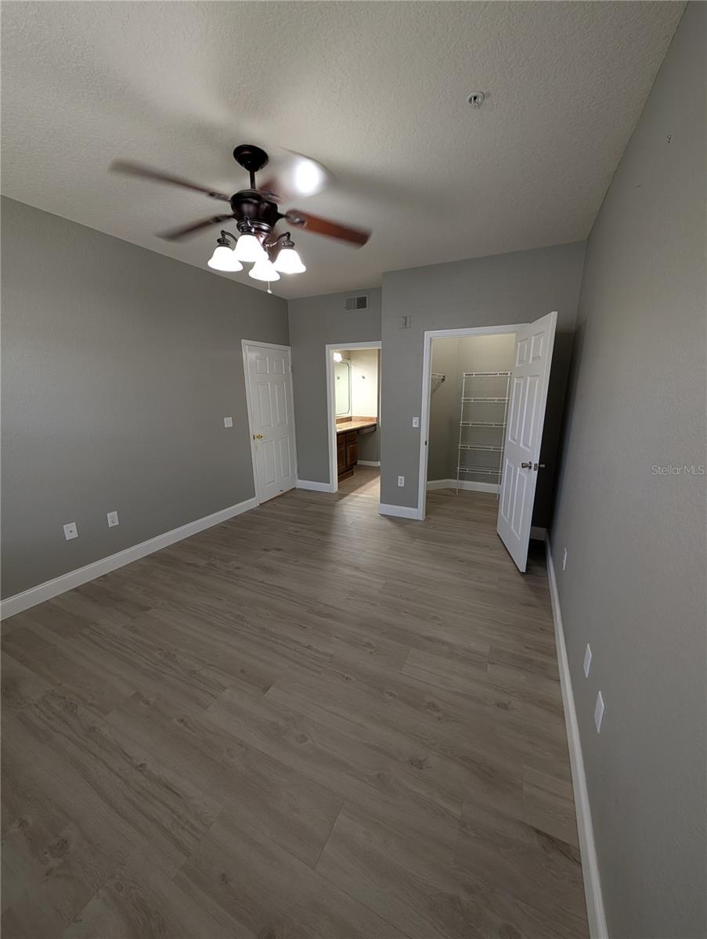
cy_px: 470
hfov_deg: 94.6
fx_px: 326
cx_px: 354
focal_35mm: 12
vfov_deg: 110.5
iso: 107
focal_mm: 2.02
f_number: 1.7
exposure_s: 1/60
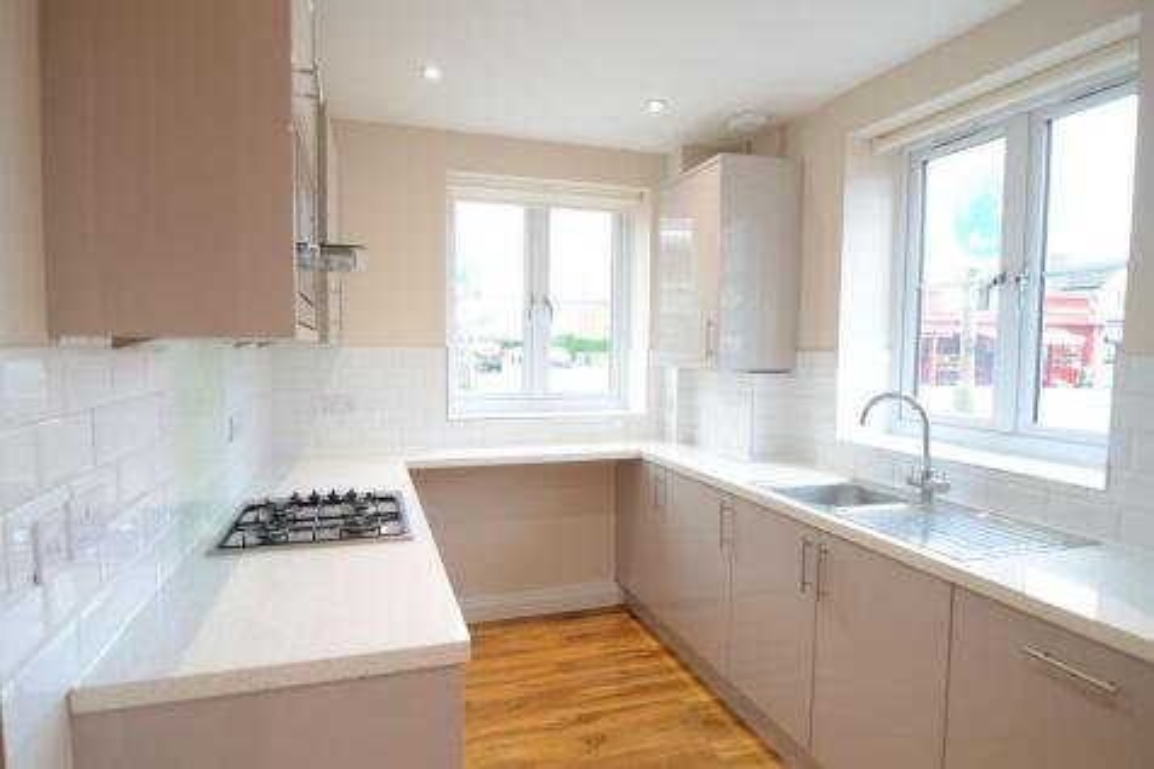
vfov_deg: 59.5
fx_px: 673
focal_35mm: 21
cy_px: 384
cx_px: 577
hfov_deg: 81.2
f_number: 2.8
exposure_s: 1/30
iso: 100
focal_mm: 14
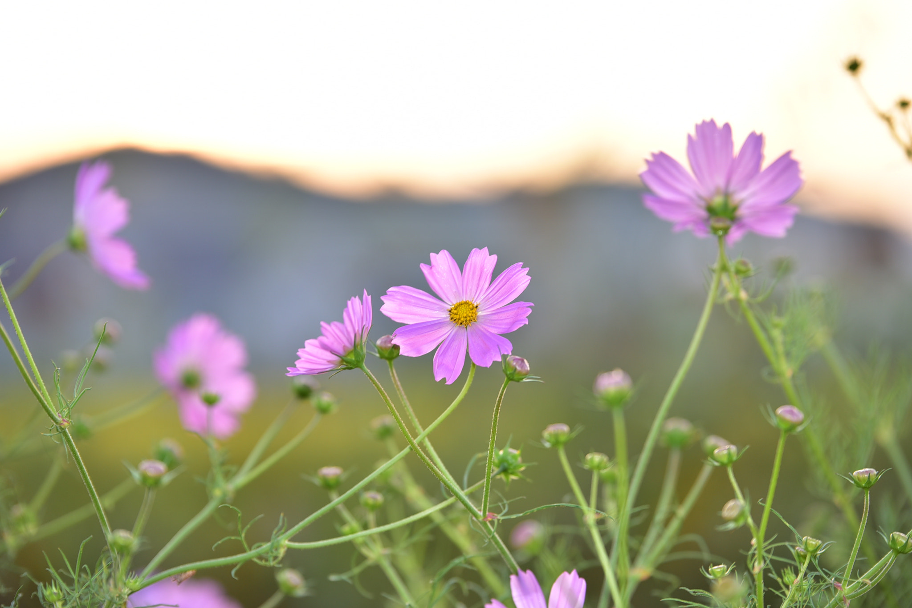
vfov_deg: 10.2
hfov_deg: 15.2
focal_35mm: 135
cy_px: 304
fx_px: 3421
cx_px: 456
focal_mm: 135
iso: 100
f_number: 2.8
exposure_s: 1/200
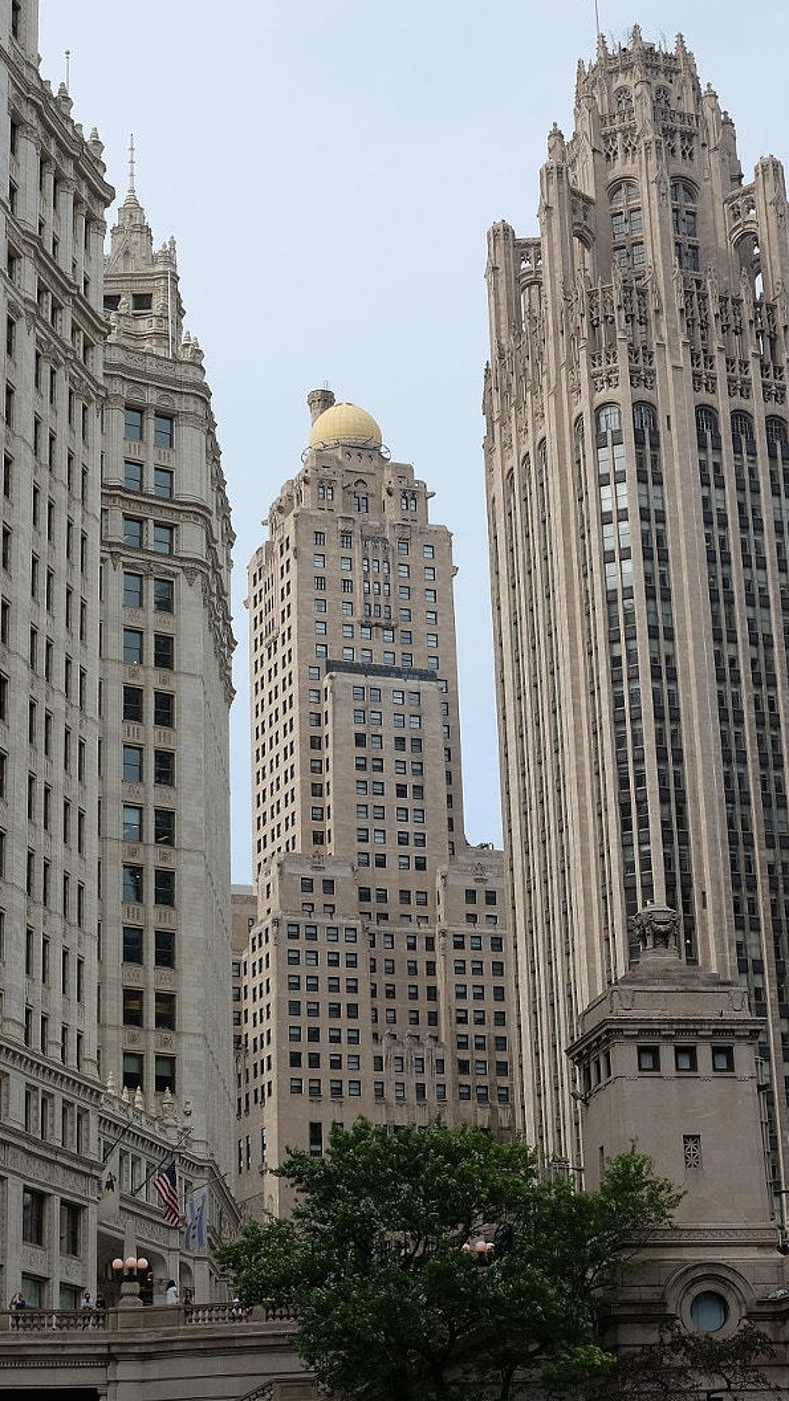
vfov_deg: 32.3
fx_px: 2416
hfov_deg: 18.5
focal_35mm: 65
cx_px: 354
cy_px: 699
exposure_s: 1/400
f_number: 9
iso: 400
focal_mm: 27
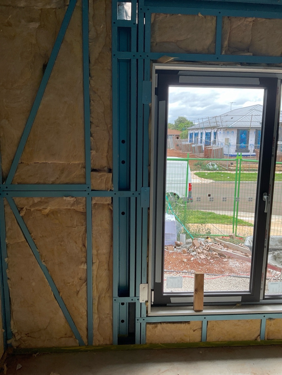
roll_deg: -0.5
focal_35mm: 29
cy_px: 188
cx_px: 141
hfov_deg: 48.2
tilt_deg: -9.6
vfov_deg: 61.7
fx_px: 315
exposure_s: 1/156
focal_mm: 3
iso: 16
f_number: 1.8
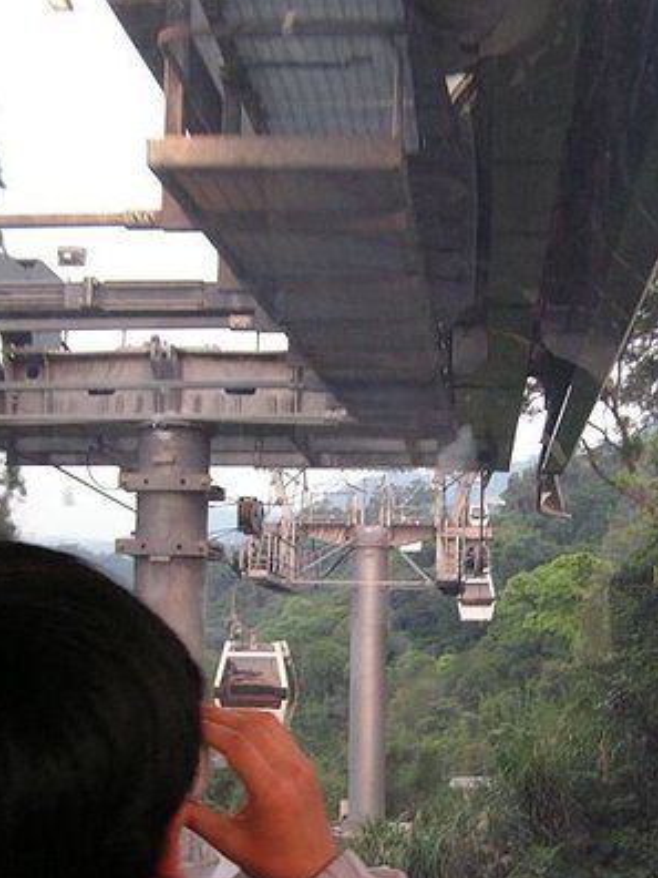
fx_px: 1217
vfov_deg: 39.4
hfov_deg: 30.2
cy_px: 552
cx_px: 404
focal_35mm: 48
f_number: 2.8
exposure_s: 1/20
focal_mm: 6.3
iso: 200
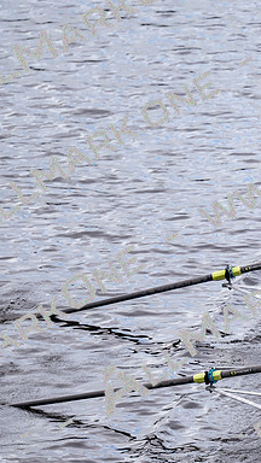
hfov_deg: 2.6
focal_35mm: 462
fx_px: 5684
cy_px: 232
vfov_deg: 4.7
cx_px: 347
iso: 560
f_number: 2.8
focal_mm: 195
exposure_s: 1/2000
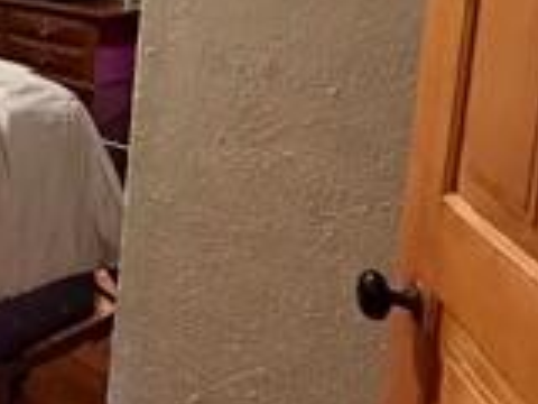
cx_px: -256
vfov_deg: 24.0
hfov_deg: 26.0
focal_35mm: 56
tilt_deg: -4.2
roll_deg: -1.7
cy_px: -64
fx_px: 870
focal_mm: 2.22
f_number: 2.2
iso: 640
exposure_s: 1/60
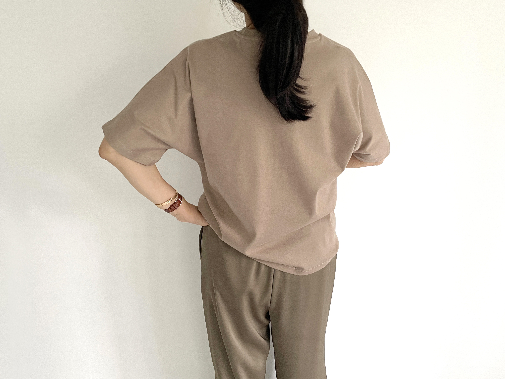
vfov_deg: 53.1
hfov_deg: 67.3
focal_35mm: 26
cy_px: 190
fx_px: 379
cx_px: 252
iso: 160
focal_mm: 4.2
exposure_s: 1/60
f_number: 1.6
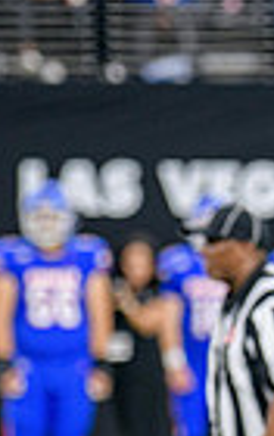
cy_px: 397
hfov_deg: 1.4
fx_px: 11042
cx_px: 430
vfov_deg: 2.3
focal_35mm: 928
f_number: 2.8
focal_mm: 220
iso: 1000
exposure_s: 1/400
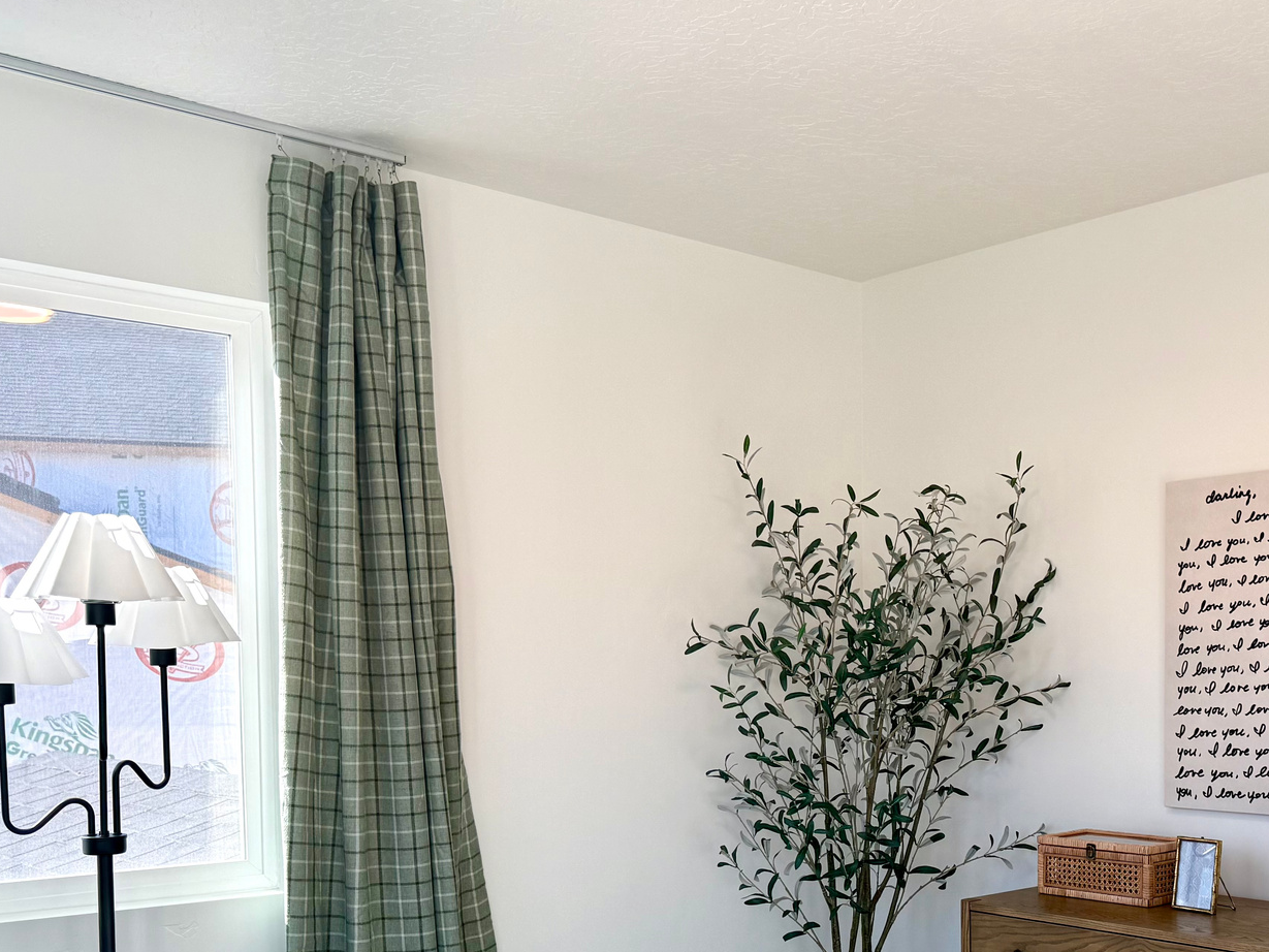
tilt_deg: -2.3
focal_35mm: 40
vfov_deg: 34.9
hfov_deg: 45.2
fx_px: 1467
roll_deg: +0.1
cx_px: 952
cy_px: 753
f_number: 1.78
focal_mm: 6.76
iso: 80
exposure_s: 1/831
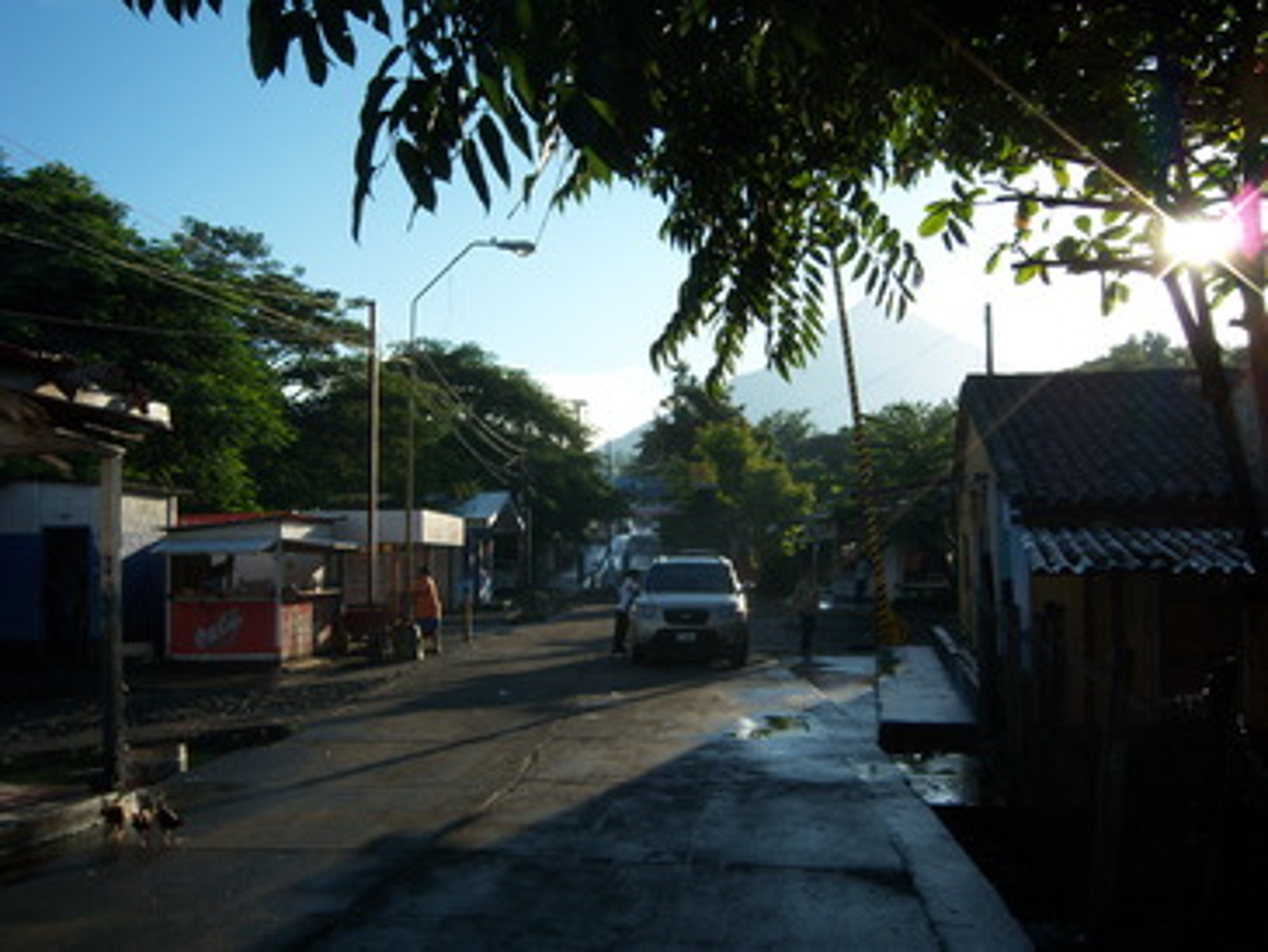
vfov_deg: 39.7
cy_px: 476
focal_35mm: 36
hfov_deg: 51.3
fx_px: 1319
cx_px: 634
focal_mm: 7.5
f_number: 4.8
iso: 80
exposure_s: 1/500
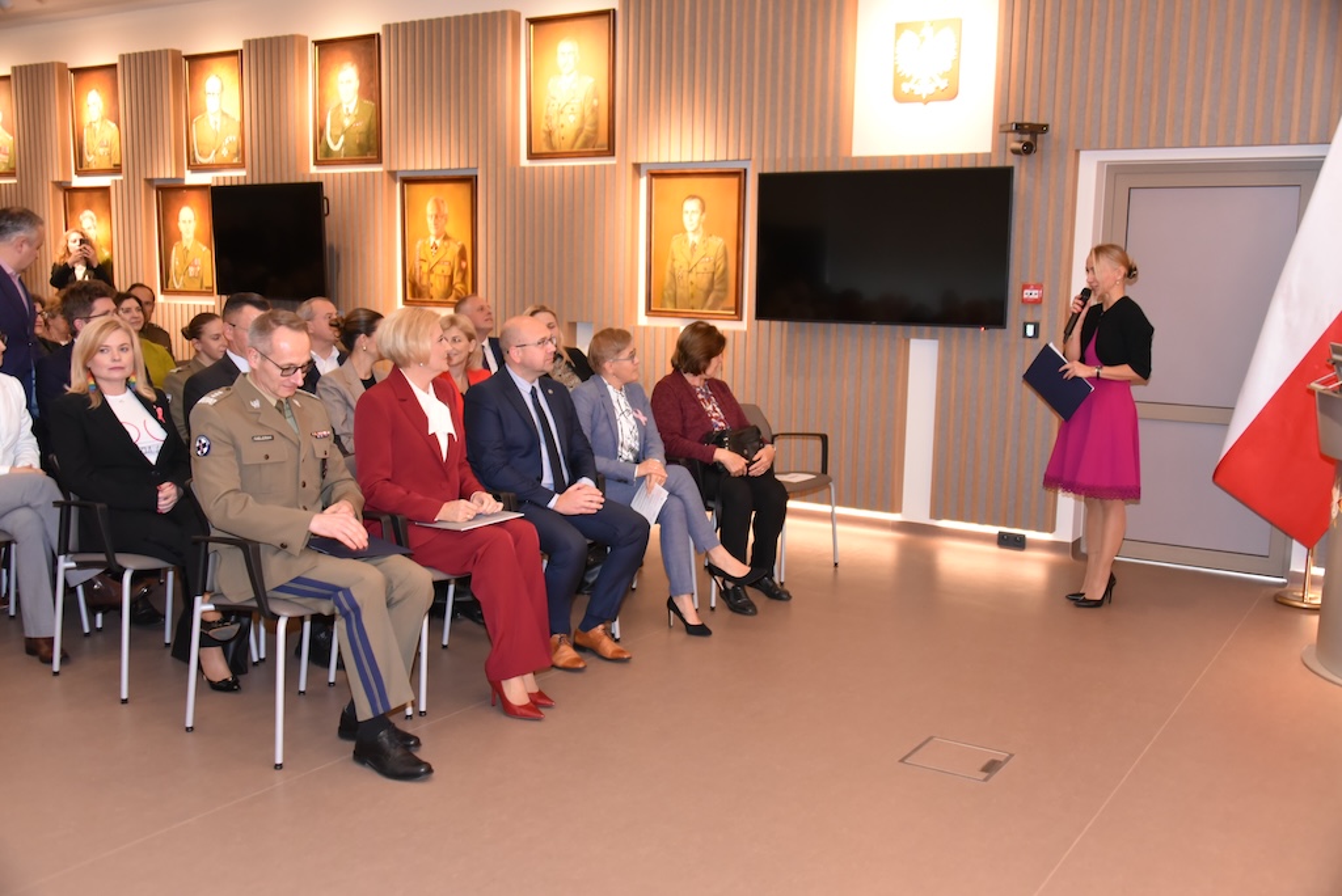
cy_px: 448
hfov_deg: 55.8
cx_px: 671
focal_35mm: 34
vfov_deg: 38.9
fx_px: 1268
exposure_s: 1/60
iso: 3200
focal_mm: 34
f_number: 3.8
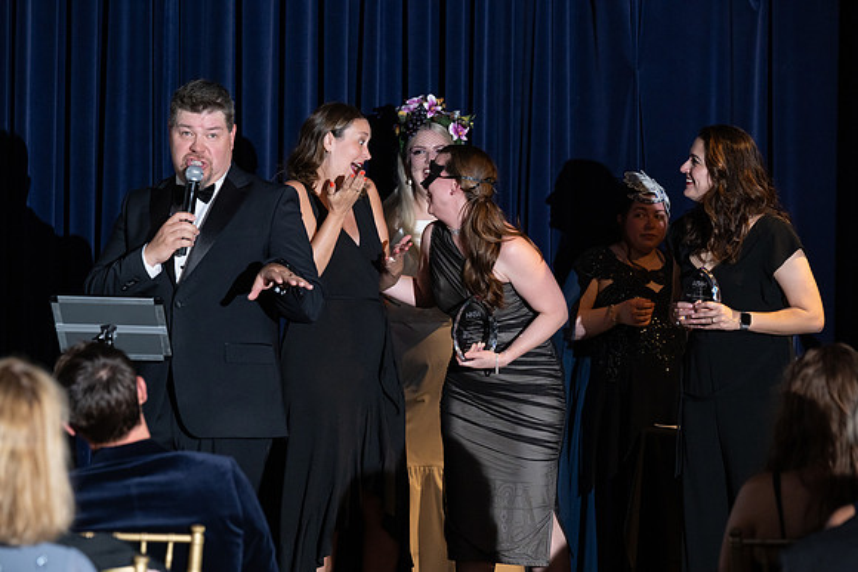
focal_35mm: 150
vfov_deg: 9.2
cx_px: 429
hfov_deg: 13.7
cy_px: 286
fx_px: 3576
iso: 2500
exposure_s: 1/200
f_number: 5
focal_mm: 150
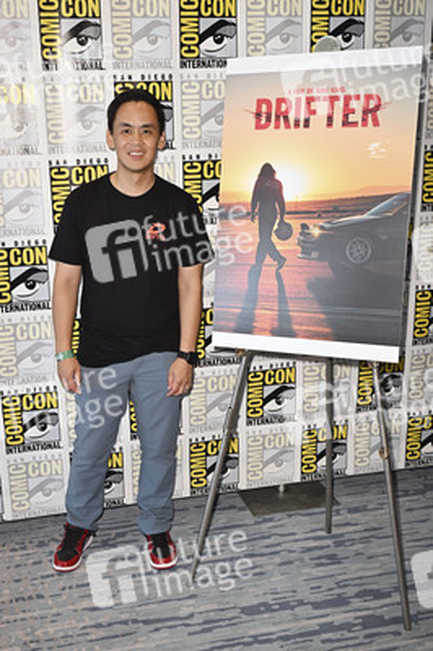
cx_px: 216
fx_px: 705
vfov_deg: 49.6
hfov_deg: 34.2
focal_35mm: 39
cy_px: 326
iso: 1250
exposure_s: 1/250
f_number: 4.5
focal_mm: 39
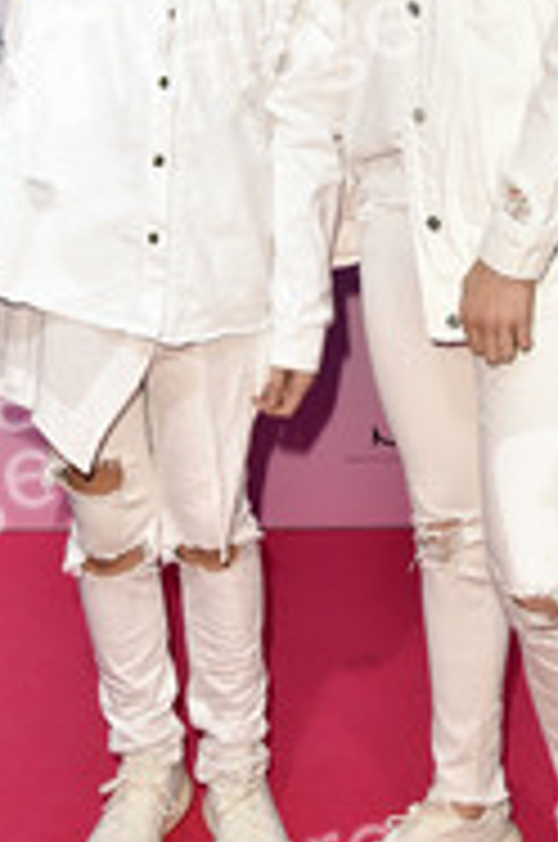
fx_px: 1750
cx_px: 315
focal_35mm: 75
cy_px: 257
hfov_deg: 18.1
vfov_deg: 26.8
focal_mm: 35
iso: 640
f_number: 6.3
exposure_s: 1/200
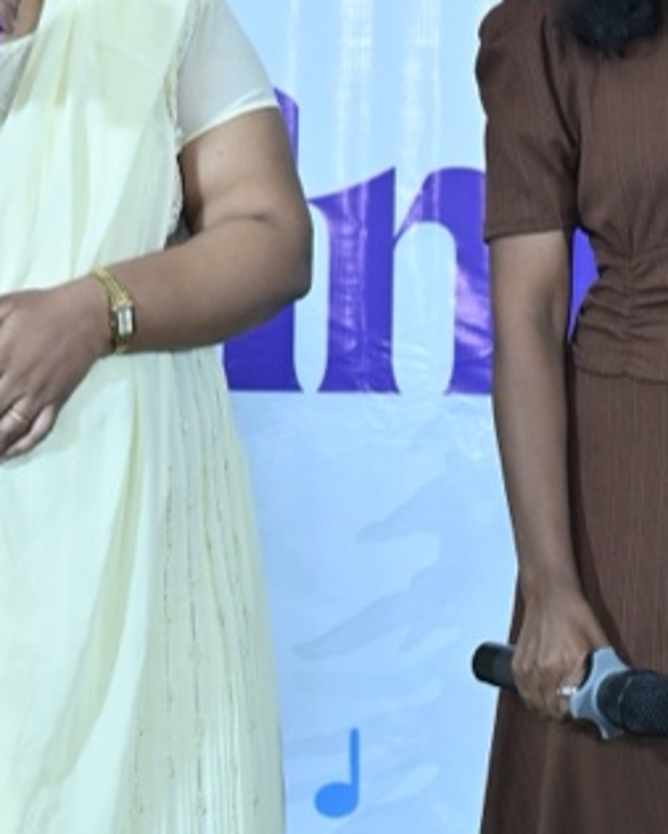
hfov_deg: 8.2
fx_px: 4619
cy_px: 140
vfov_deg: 10.3
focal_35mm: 187
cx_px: 626
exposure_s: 1/160
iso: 1600
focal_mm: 63
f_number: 7.1
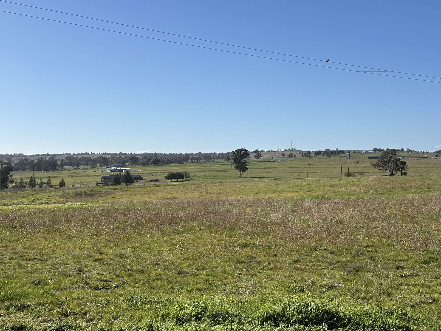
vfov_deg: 28.0
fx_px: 662
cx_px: 220
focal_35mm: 52
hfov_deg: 36.8
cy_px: 166
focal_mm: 5.96
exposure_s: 1/4082
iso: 40
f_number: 1.6
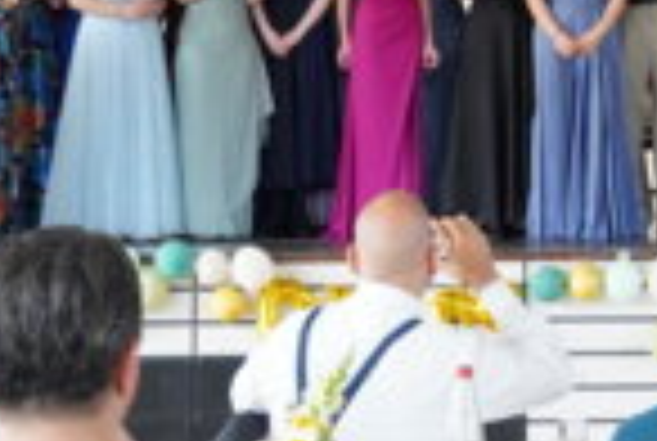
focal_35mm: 135
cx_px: 544
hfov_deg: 15.0
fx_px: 2475
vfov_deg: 10.1
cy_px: -38
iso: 6400
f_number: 4.5
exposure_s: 1/100
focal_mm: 33
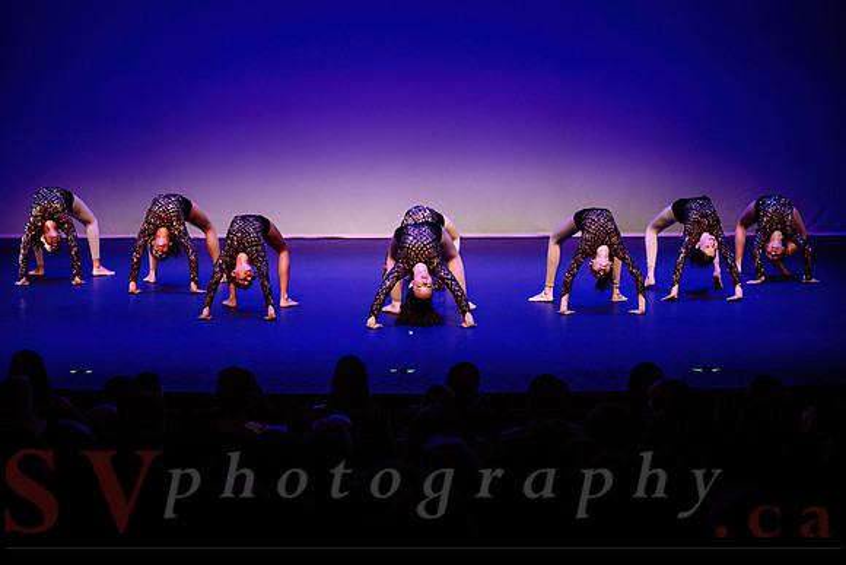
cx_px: 390
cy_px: 262
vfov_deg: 14.7
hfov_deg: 21.9
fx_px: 2189
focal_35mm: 93
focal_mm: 86
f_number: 2.8
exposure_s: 1/400
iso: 1600
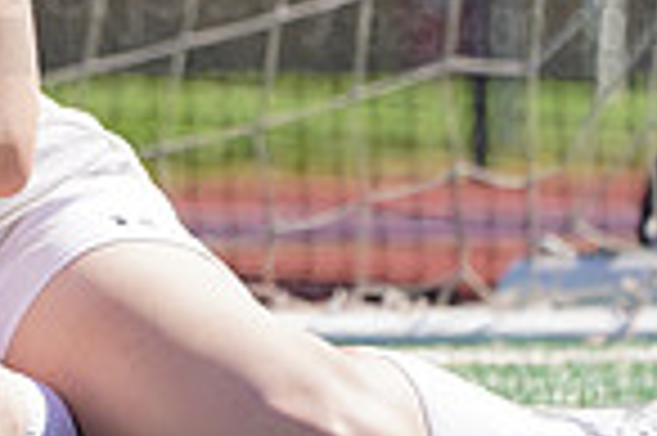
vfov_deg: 1.2
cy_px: -58
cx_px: -184
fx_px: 20909
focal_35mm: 1147
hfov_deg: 1.8
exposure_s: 1/250
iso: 200
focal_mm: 288
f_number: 11
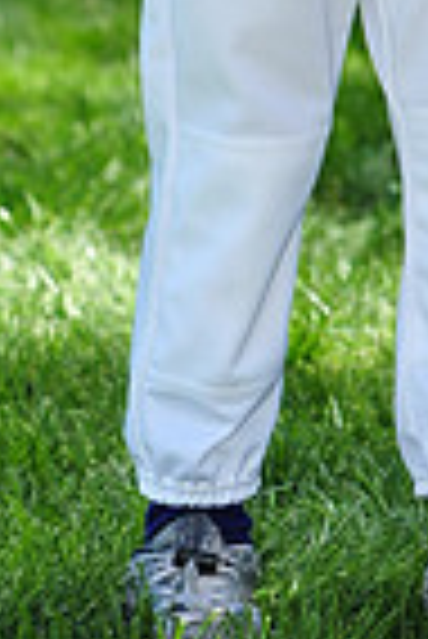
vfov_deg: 5.0
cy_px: -590
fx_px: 7258
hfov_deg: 3.4
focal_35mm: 408
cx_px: 631
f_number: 4.5
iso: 200
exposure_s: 1/800
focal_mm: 100
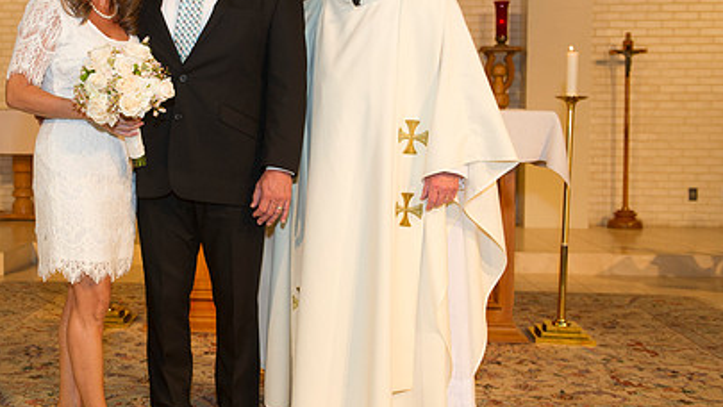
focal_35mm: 51
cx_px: 229
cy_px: 159
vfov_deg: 23.5
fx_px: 978
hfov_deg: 40.0
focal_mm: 34
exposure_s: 1/100
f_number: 4.5
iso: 1250
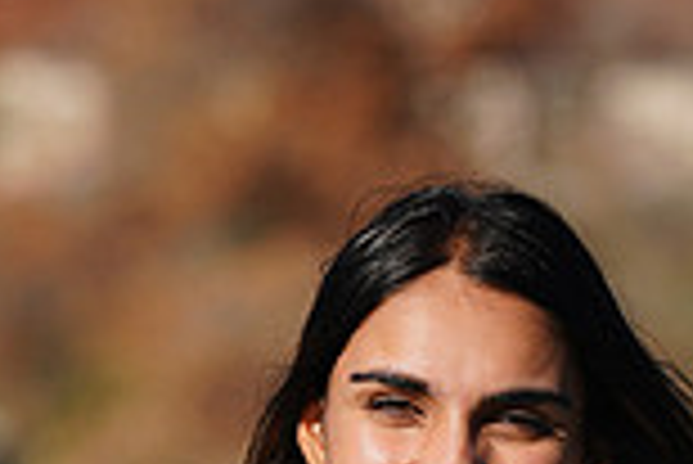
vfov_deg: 1.9
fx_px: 14239
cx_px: 454
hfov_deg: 2.8
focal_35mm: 739
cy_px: 858
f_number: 5.6
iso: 100
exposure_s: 1/640
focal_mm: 196
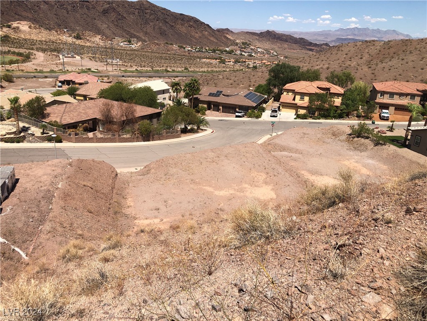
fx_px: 345
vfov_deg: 49.7
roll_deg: -3.5
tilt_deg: -21.4
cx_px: 214
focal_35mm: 28
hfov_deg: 63.4
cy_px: 160
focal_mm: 3.99
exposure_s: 1/3247
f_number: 1.8
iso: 20
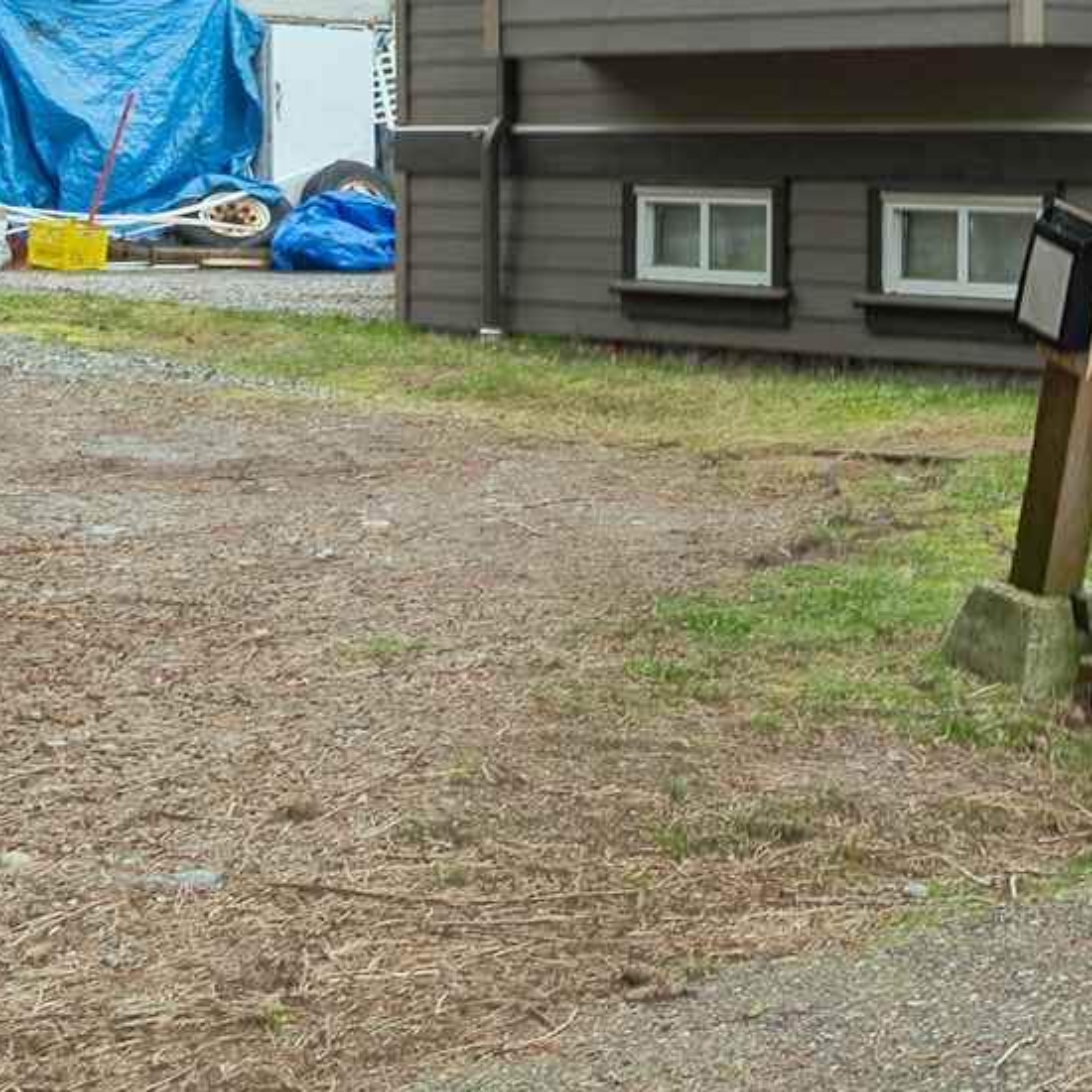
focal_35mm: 57
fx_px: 2034
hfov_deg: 20.3
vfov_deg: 26.5
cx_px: 2021
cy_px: -237
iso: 100
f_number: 6.3
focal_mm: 12
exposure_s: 1/200
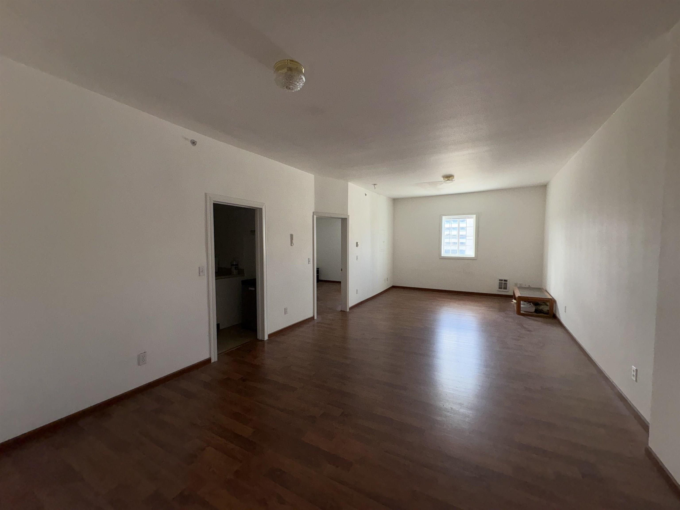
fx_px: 275
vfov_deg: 85.7
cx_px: 340
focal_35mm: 14
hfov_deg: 102.1
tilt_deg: -3.1
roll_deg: -0.2
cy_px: 255
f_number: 2.2
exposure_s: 1/122
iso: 40
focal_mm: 2.22
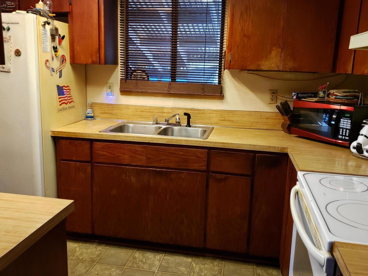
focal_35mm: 31
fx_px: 330
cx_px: 189
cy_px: 131
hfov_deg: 58.3
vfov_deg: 45.4
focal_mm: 4.3
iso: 320
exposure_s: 1/60
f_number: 1.5
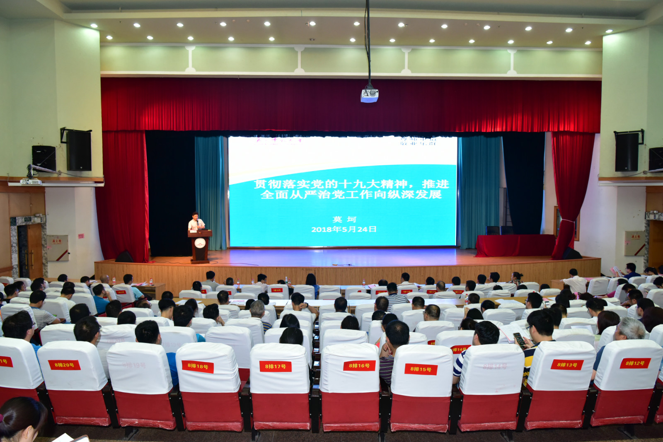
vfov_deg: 53.1
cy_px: 221
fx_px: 442
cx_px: 332
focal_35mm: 24
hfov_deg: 73.7
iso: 1600
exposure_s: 1/80
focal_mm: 24
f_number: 5
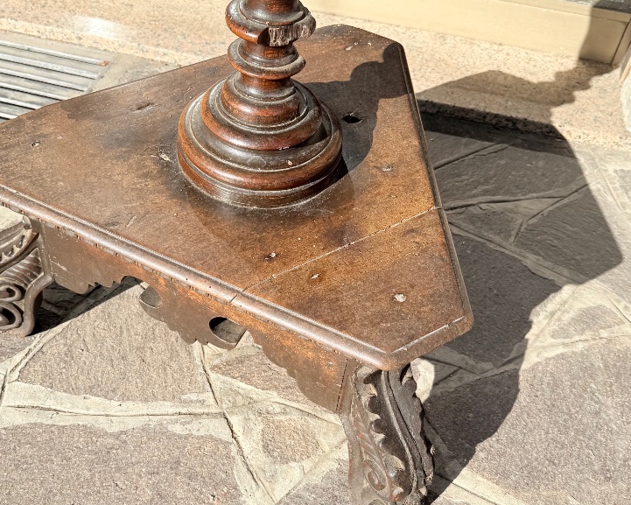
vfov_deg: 38.2
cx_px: 256
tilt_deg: -47.0
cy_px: 280
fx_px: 728
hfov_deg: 46.6
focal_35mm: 39
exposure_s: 1/2703
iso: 80
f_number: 1.78
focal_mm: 6.76
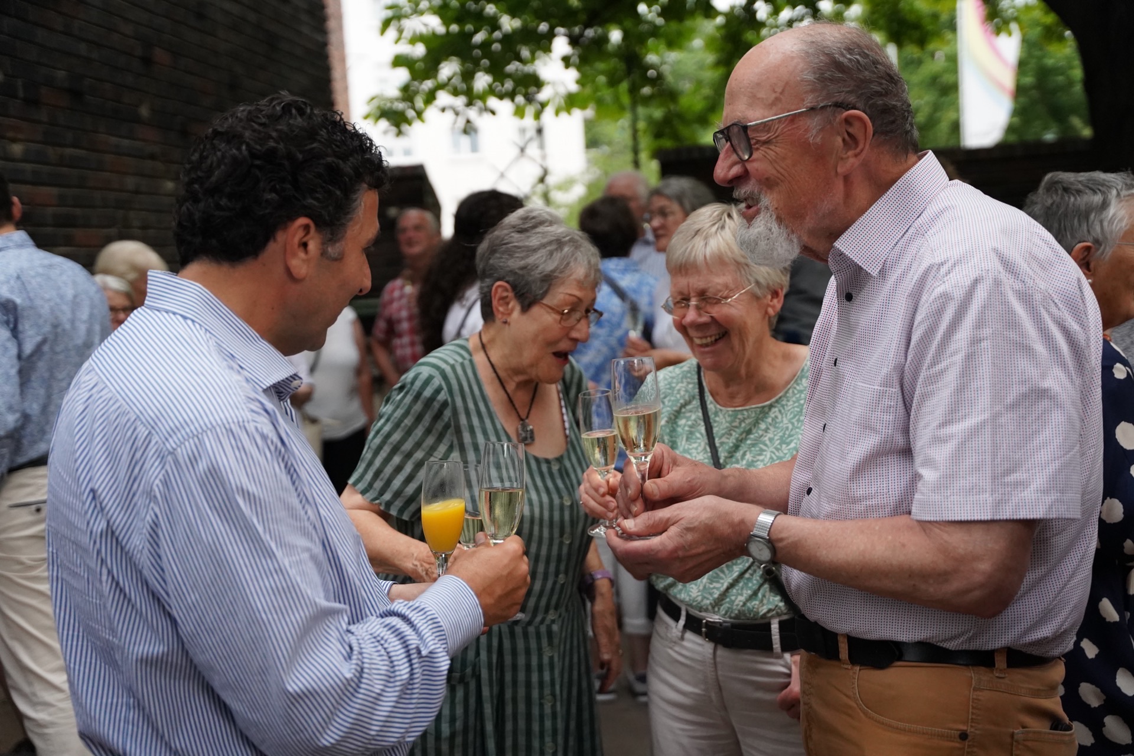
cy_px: 378
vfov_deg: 31.1
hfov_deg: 45.2
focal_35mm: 43
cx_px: 567
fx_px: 1361
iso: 5000
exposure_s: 1/5000
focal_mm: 43.2
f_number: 2.8
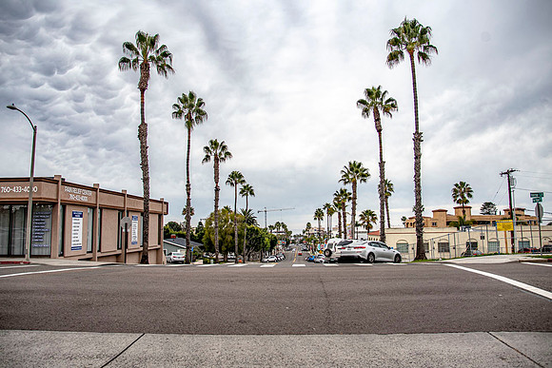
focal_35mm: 26
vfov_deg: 49.1
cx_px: 276
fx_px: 404
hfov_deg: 68.7
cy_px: 184
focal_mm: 24
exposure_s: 1/1250
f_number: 4
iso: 400
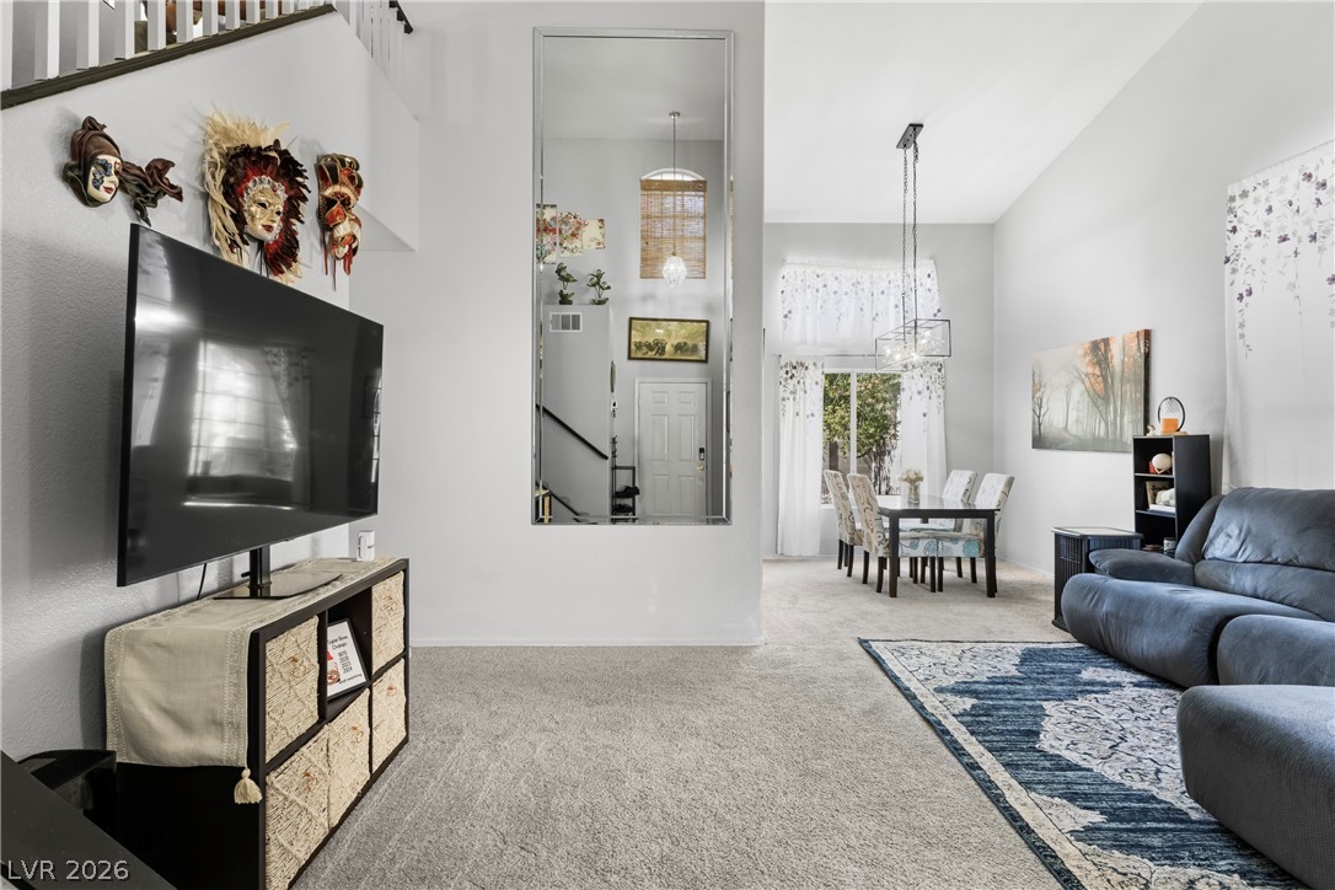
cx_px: 668
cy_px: 445
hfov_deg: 86.9
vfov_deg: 64.6
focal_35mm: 19
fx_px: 705
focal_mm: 19
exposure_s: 1/10
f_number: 8
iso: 400
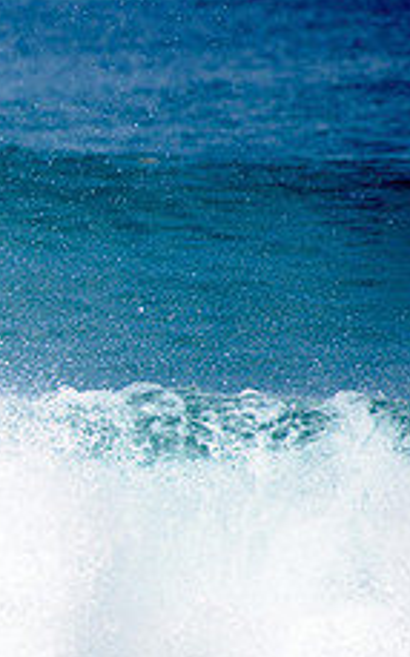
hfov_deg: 1.0
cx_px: -384
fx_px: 23149
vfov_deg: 1.6
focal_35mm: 1294
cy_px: 446
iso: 180
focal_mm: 500
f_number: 5.6
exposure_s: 1/2000
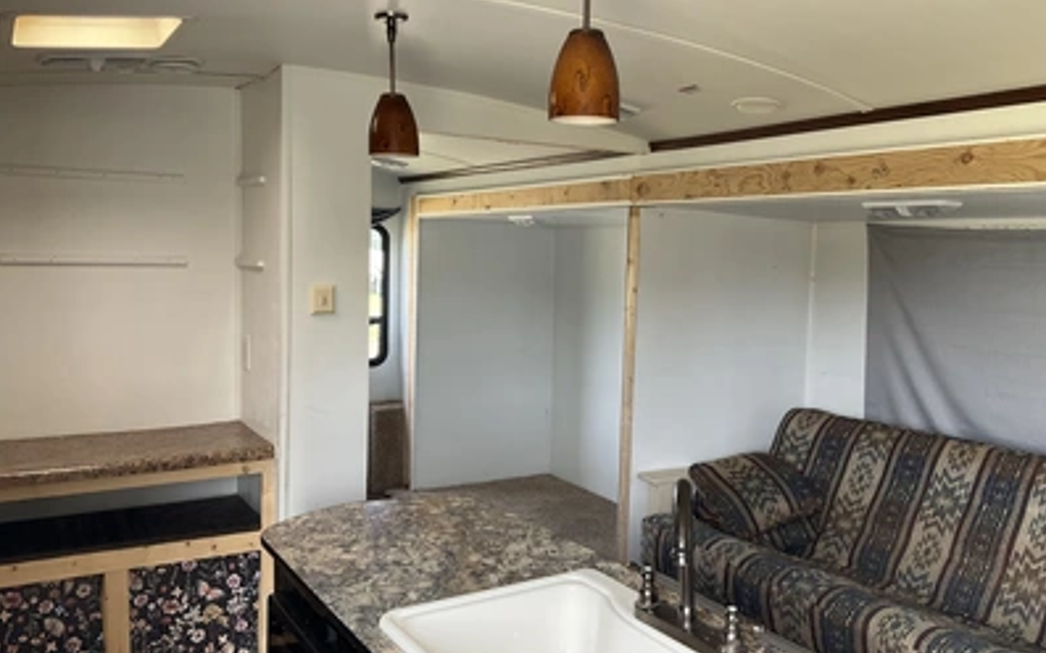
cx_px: 524
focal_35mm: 31
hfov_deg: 61.2
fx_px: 884
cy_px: 308
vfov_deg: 40.6
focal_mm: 3
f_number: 1.8
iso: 64
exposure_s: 1/104
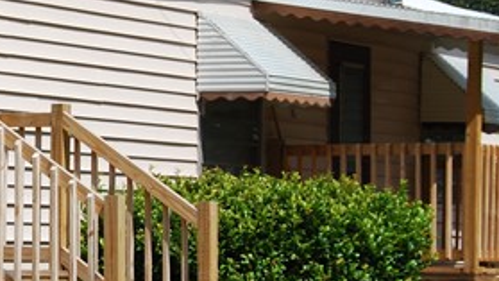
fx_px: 2501
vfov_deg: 6.4
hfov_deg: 11.2
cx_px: -71
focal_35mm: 189
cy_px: 140
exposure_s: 1/250
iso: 100
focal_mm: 31
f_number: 8
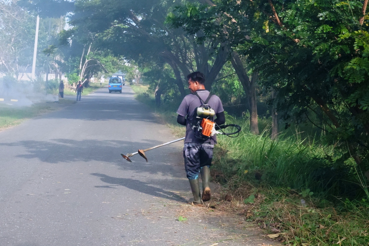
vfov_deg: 20.0
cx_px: 184
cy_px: 123
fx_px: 697
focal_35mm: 68
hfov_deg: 29.7
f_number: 22
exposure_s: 1/1100
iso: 6400
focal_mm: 45
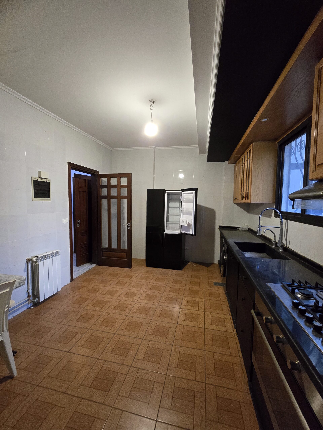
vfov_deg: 106.2
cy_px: 215
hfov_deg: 89.9
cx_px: 162
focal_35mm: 13
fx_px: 162
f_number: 2.2
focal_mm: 2.2
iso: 1600
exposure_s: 1/97.9
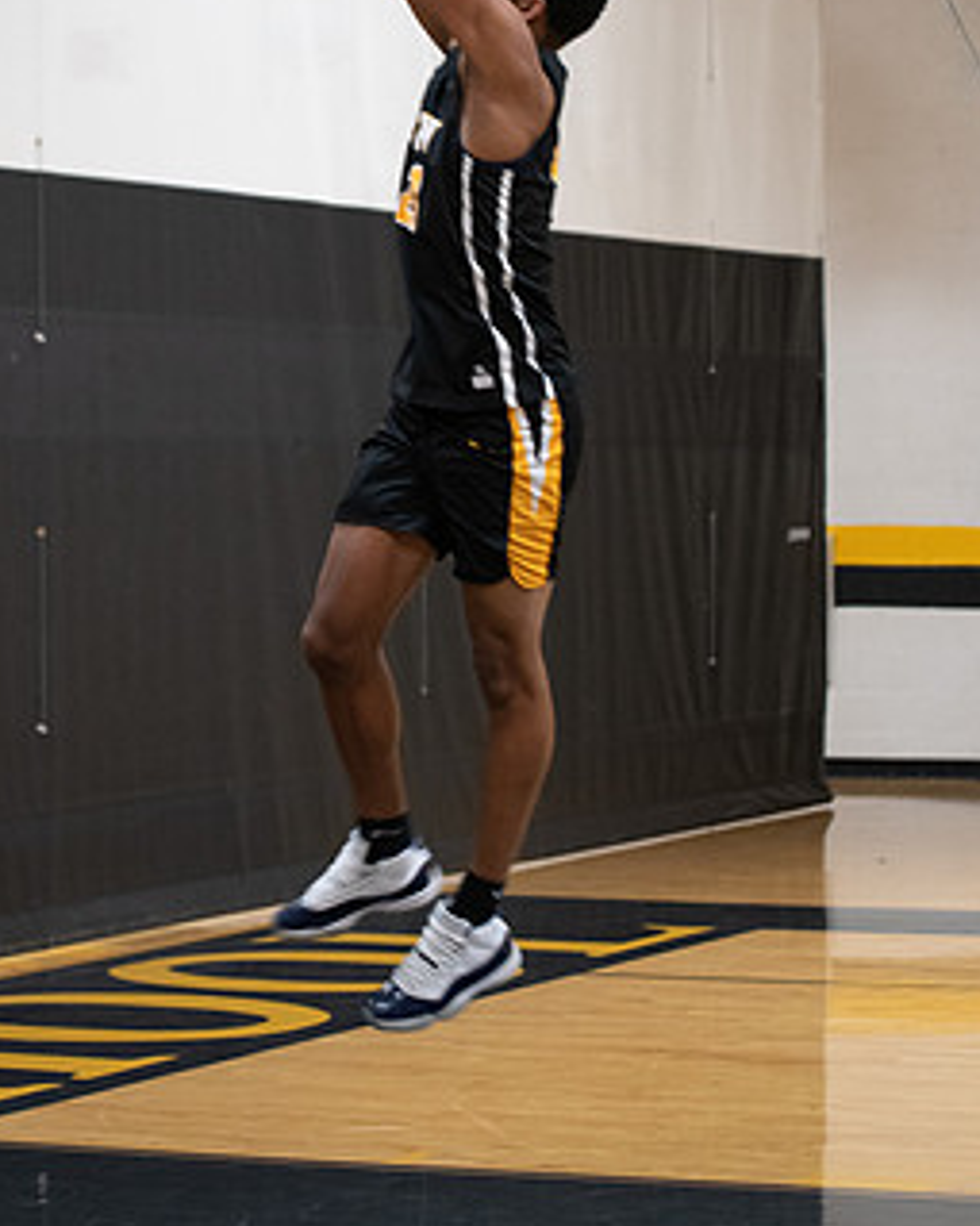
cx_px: 527
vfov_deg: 13.8
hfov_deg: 11.1
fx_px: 5042
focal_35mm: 139
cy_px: 438
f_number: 2.8
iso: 2000
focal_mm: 70
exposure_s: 1/200
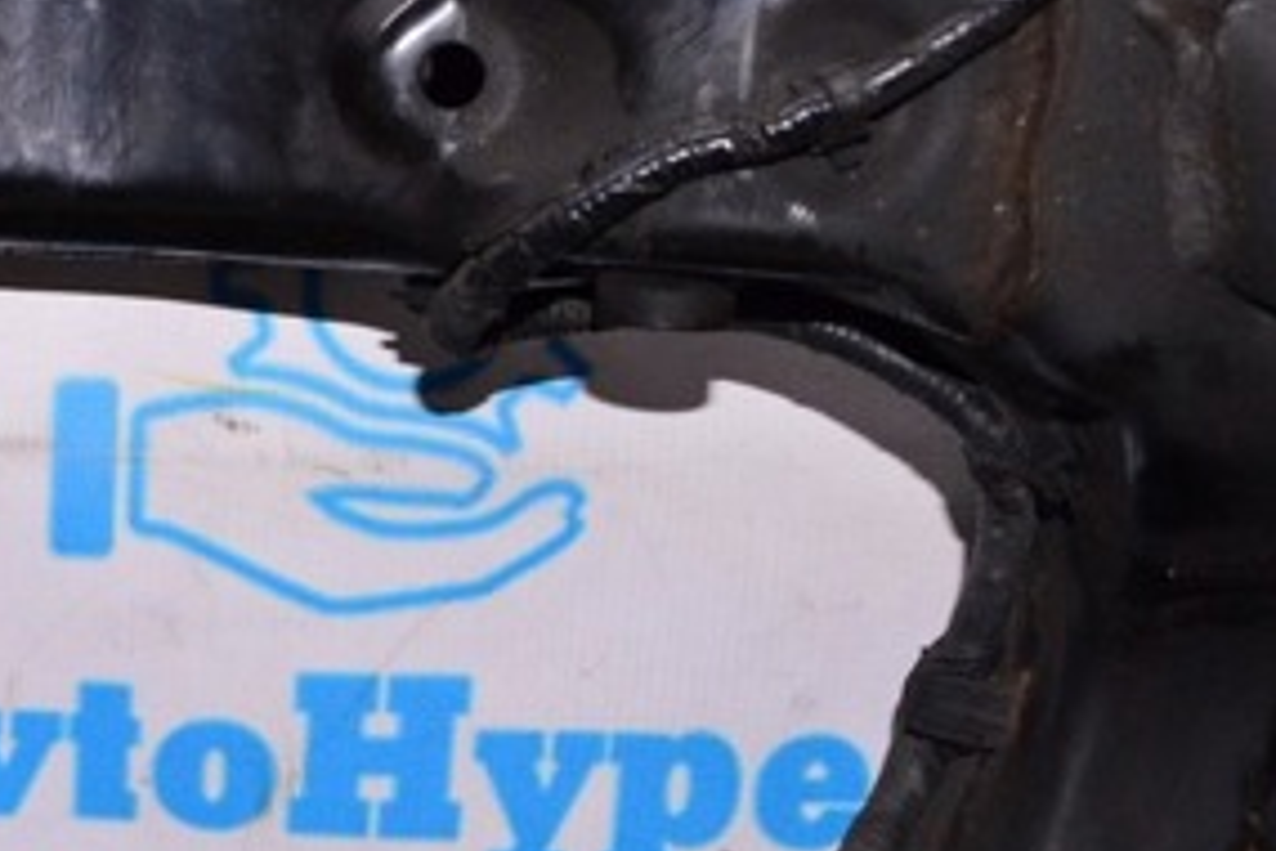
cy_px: 504
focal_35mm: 74
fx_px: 2623
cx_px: -81
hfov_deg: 25.6
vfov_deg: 18.4
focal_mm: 22
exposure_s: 1/160
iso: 1600
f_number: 8
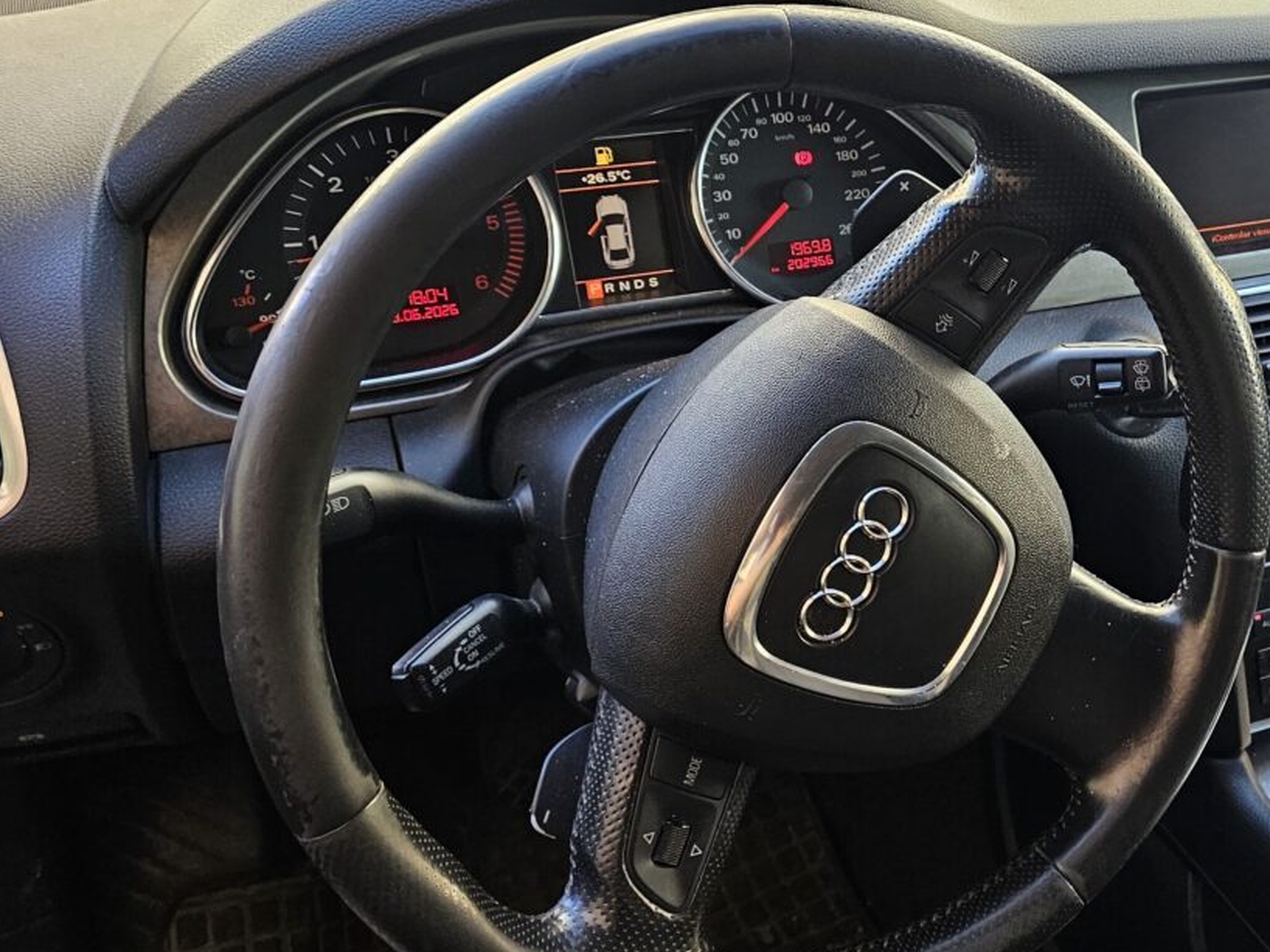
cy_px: 399
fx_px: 1650
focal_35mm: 45
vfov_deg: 32.1
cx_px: 1107
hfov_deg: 39.5
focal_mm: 6.3
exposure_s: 1/180
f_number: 1.7
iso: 125
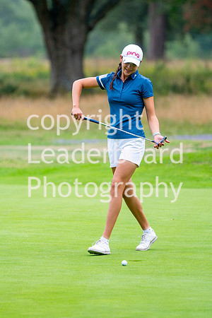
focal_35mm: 450
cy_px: 159
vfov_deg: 4.6
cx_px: 106
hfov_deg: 3.1
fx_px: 3975
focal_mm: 300
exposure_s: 1/1600
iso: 400
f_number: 4
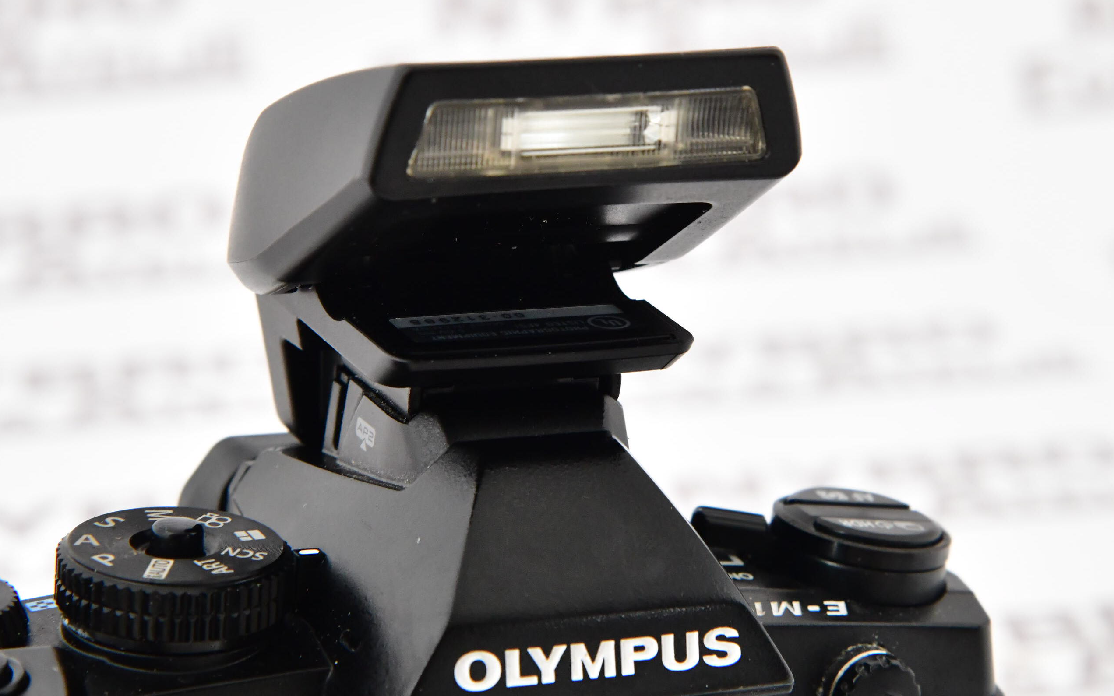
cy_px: 326
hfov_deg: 17.0
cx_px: 558
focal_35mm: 123
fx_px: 3734
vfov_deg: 10.7
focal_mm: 120
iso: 3200
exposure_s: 1/60
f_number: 11
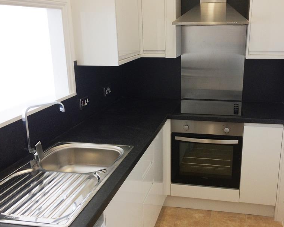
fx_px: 319
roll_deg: +1.3
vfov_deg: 39.1
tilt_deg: -17.4
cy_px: 125
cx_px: 167
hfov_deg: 47.7
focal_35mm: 38
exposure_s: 1/100
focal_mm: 4.15
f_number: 2.2
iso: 64
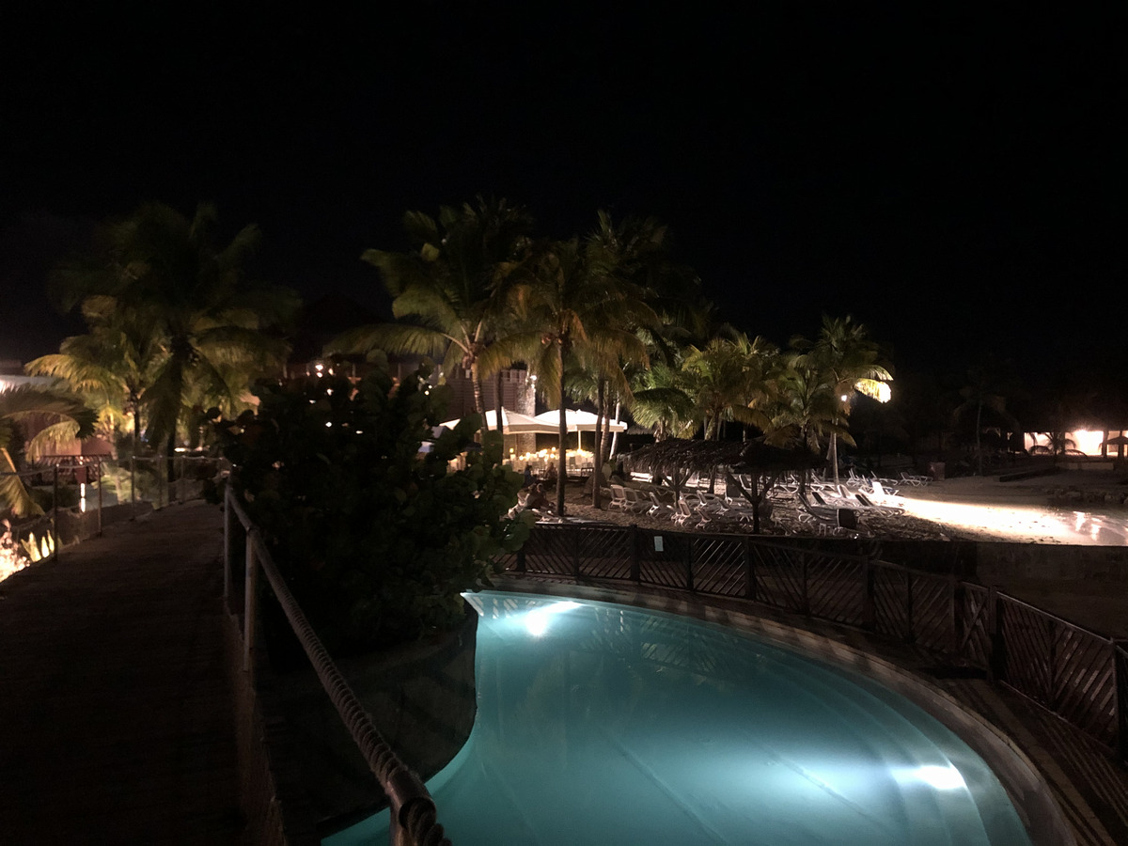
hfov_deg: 63.4
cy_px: 423
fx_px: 912
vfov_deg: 49.7
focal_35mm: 28
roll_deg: +1.4
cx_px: 564
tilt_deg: +0.5
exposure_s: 1/4
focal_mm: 4
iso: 200
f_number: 1.8
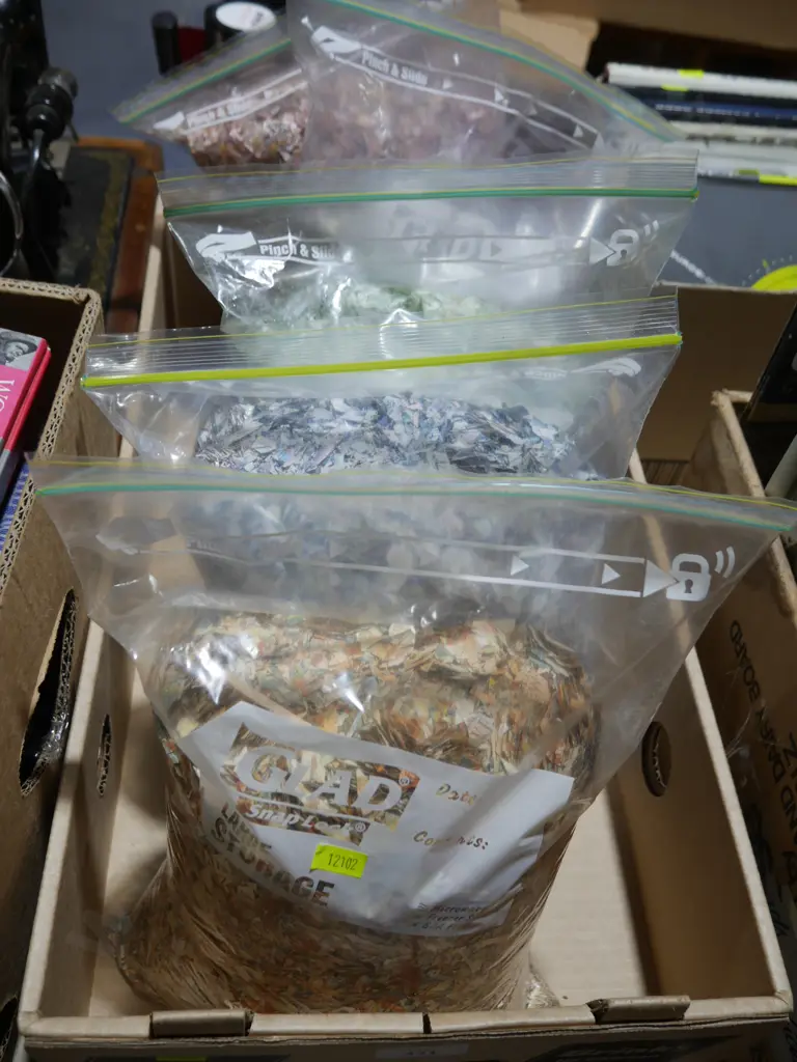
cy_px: 531
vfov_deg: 56.8
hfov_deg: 44.2
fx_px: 982
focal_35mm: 32
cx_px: 398
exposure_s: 1/100
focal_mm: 16
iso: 200
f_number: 3.6
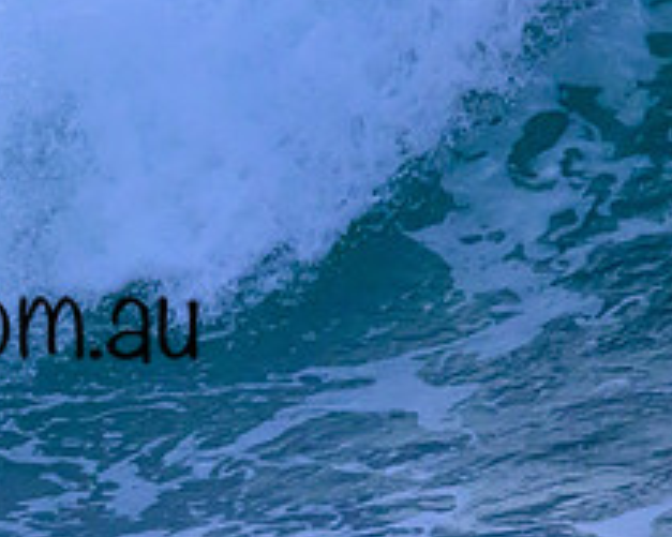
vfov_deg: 0.7
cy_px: 285
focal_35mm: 2081
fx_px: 41369
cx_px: -141
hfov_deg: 0.9
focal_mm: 800
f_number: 6.3
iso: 6400
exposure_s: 1/400
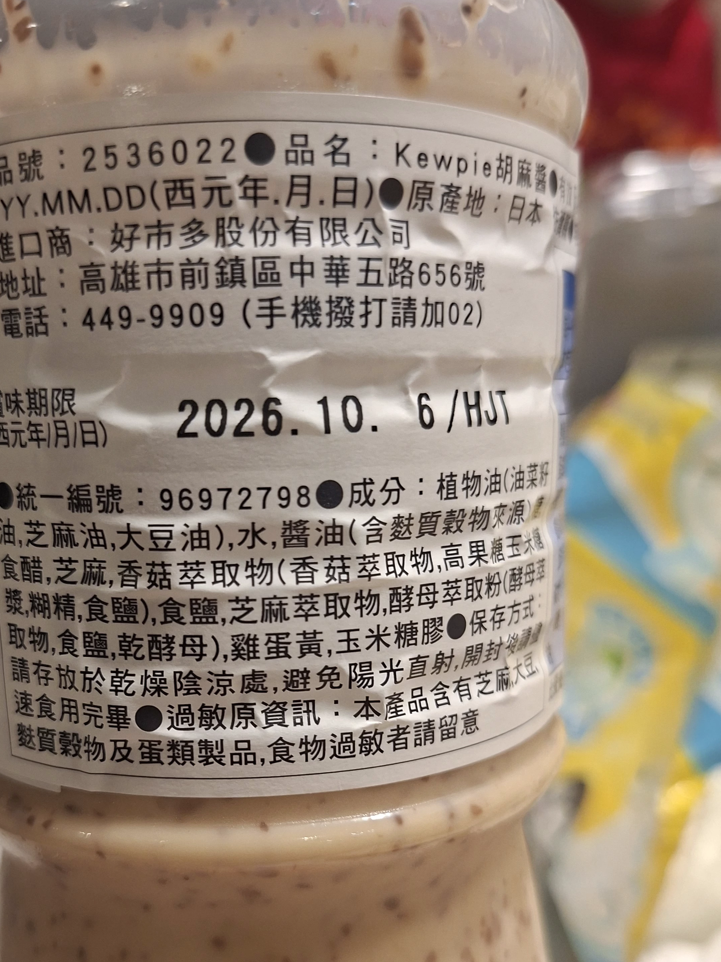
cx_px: 293
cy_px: 604
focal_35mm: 32
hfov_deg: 44.0
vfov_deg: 56.1
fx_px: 889
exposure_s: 1/60
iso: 200
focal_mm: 5.54
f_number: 1.8
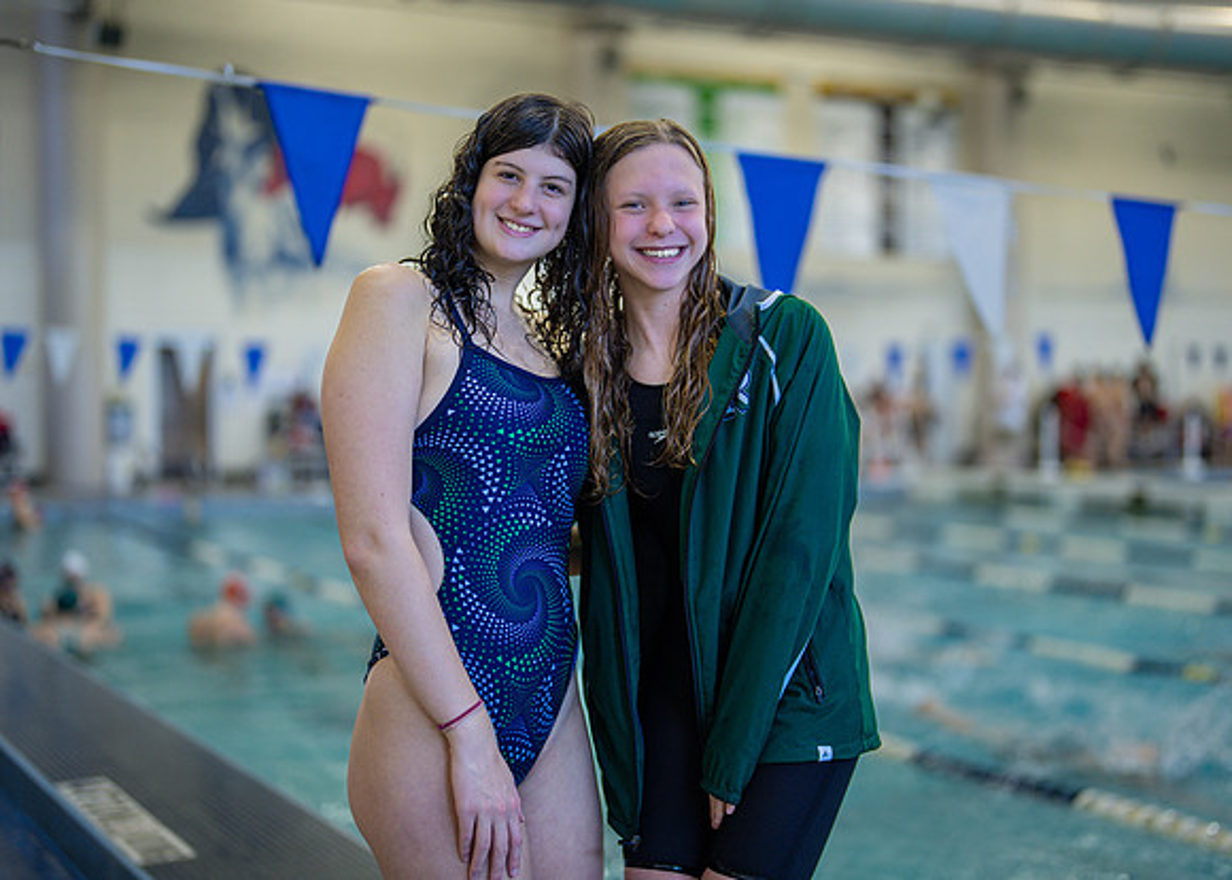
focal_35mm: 55
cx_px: 625
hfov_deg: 35.7
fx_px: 1914
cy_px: 434
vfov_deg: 25.9
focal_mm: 50
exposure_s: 1/500
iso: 500
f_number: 1.2
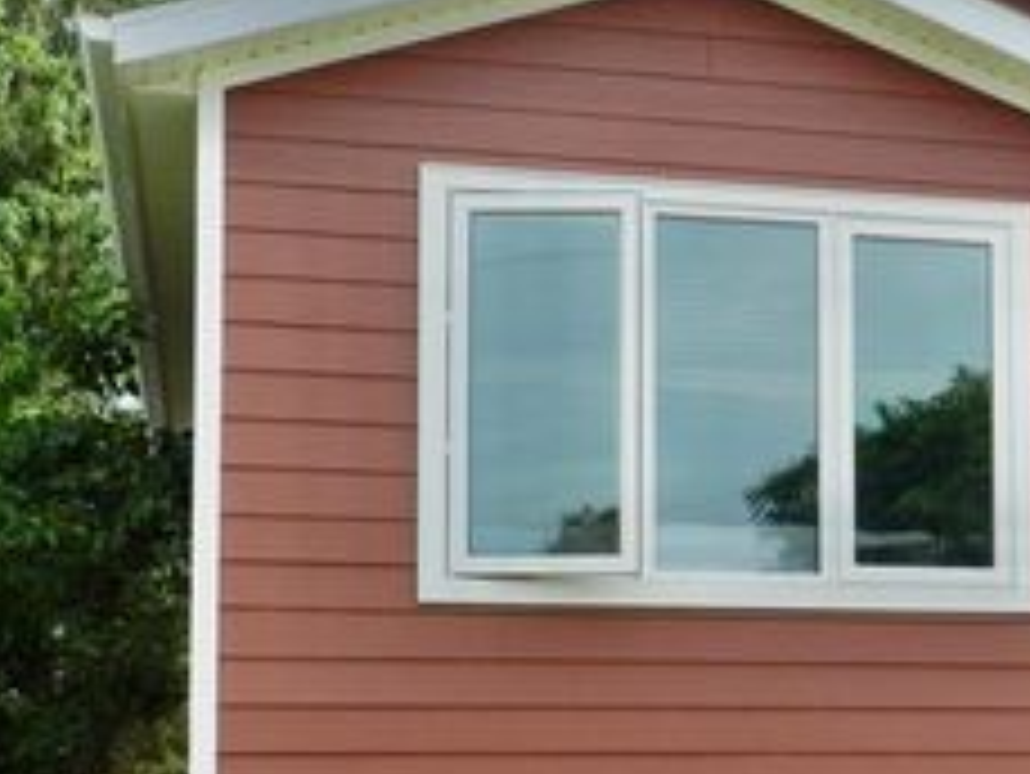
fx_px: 2471
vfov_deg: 17.6
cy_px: 650
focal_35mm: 83
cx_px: 1039
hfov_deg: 22.6
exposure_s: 1/800
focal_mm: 6.7
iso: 160
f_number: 4
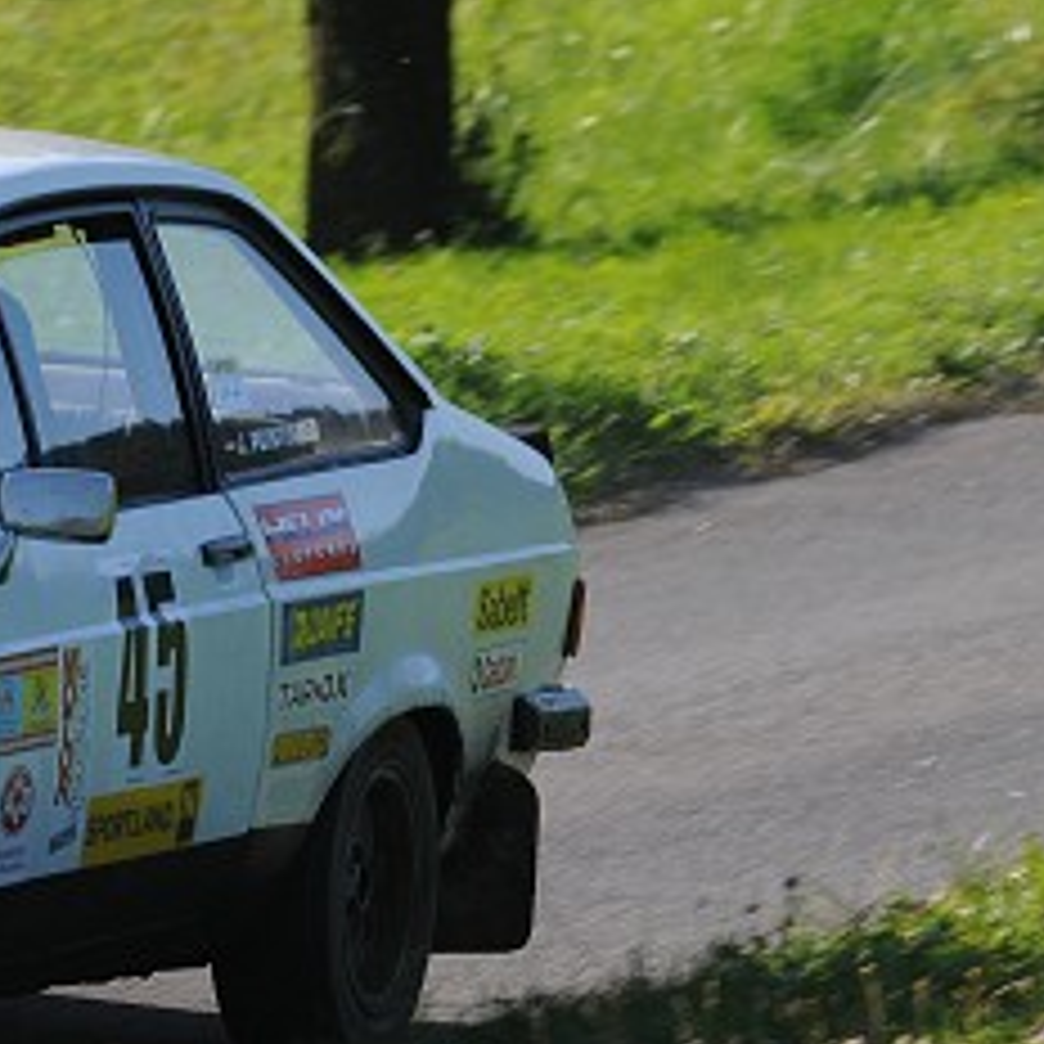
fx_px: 23987
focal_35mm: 703
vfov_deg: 2.5
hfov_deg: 2.5
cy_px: 637
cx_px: -166
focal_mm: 200
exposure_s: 1/320
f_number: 9
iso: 250
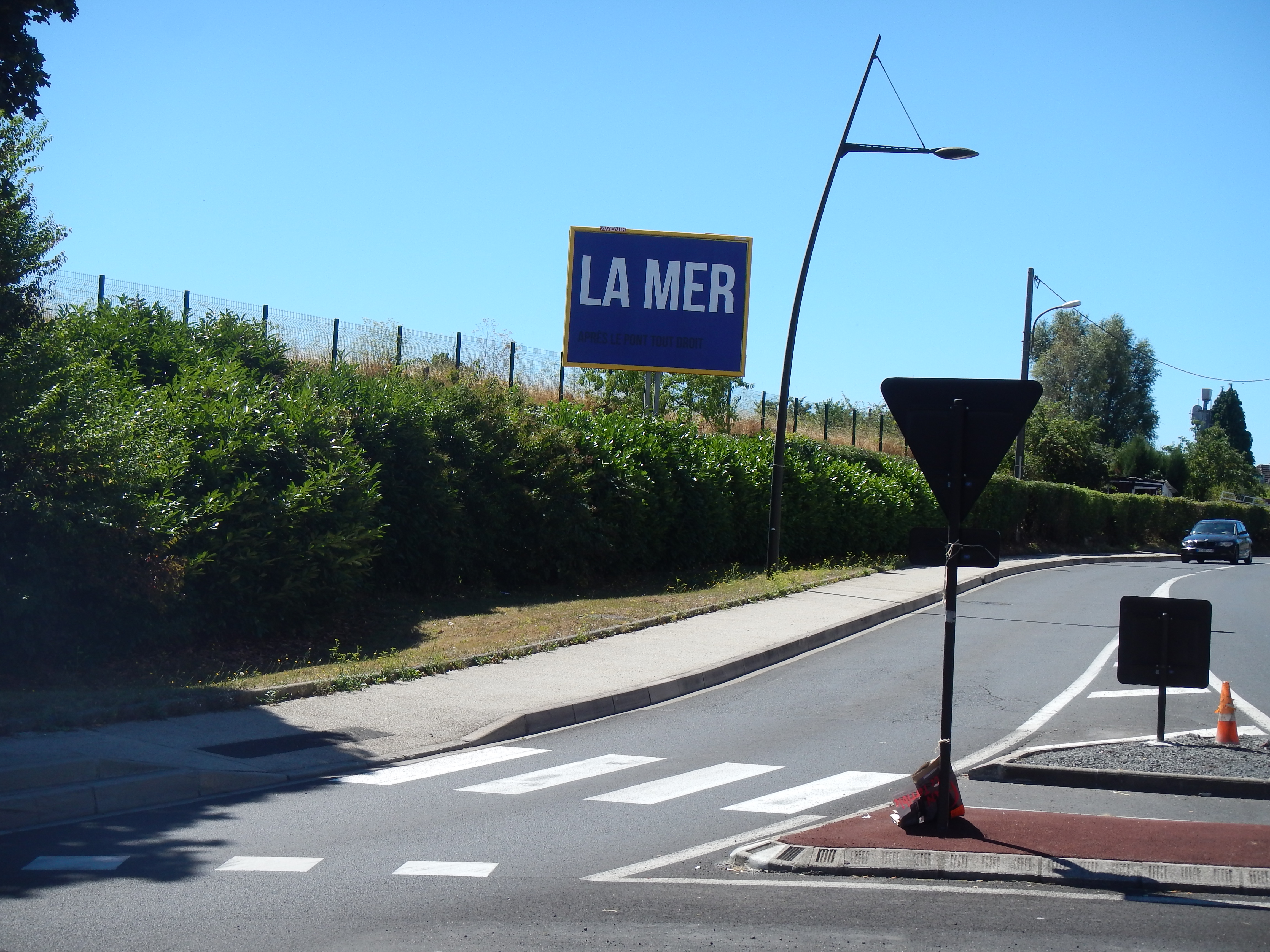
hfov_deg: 29.8
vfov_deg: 22.6
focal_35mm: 65
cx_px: 635
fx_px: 2385
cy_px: 476
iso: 125
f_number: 4.2
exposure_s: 1/800
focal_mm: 11.7
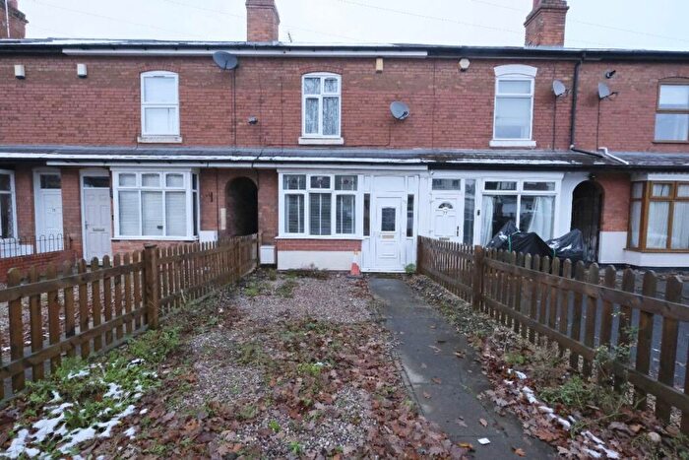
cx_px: 344
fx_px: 287
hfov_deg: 100.4
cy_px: 230
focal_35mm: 15
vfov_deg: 77.4
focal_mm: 10
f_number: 13
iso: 6400
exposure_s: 1/80
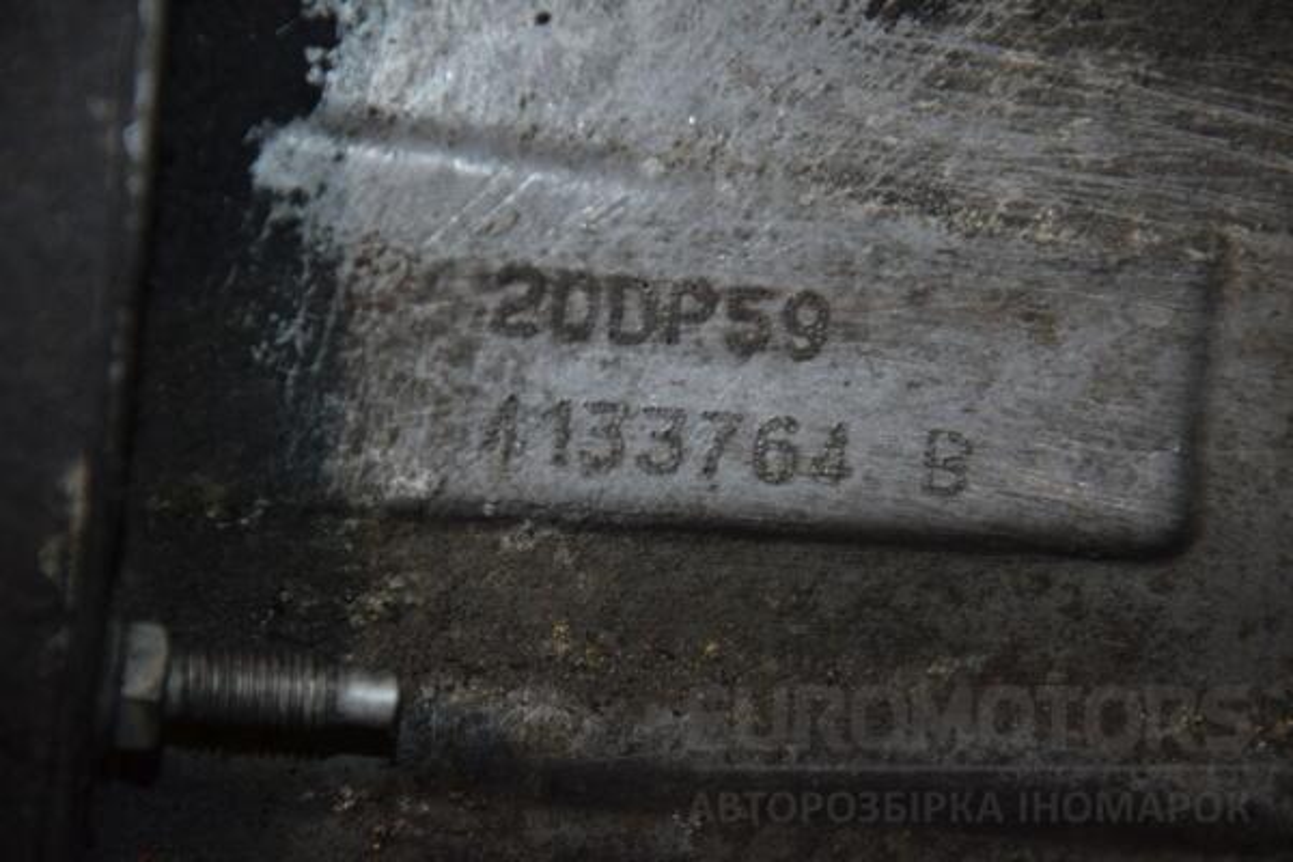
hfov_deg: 13.0
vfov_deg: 8.7
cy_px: 431
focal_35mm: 158
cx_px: 646
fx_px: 5656
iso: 800
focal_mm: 105
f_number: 5.6
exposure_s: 1/60
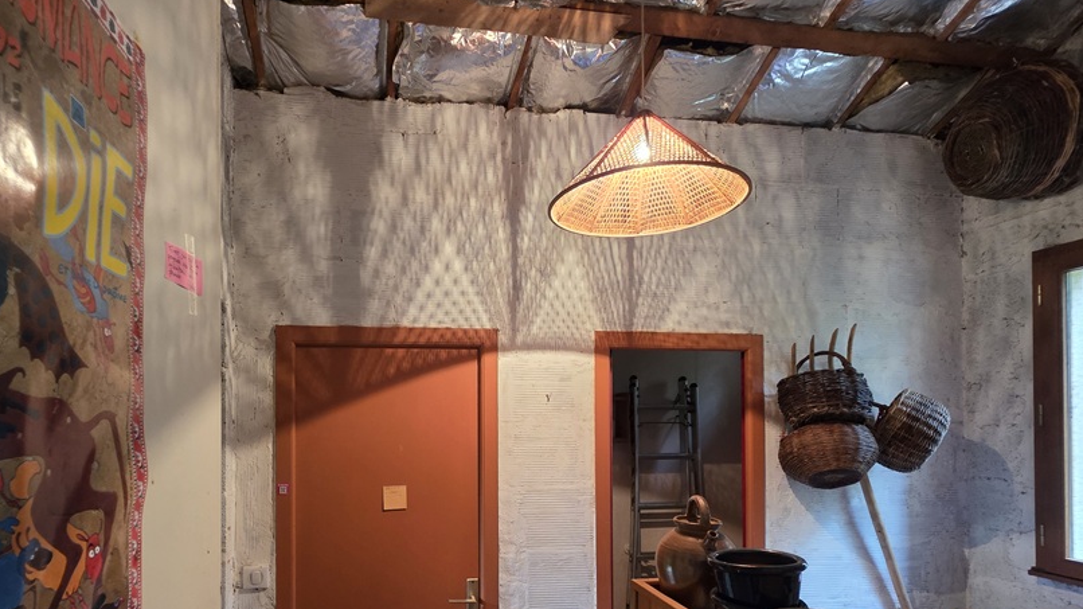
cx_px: 446
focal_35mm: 18
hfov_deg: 91.7
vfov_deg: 59.3
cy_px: 414
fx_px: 517
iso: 320
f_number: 1.9
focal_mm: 2.2
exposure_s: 1/50
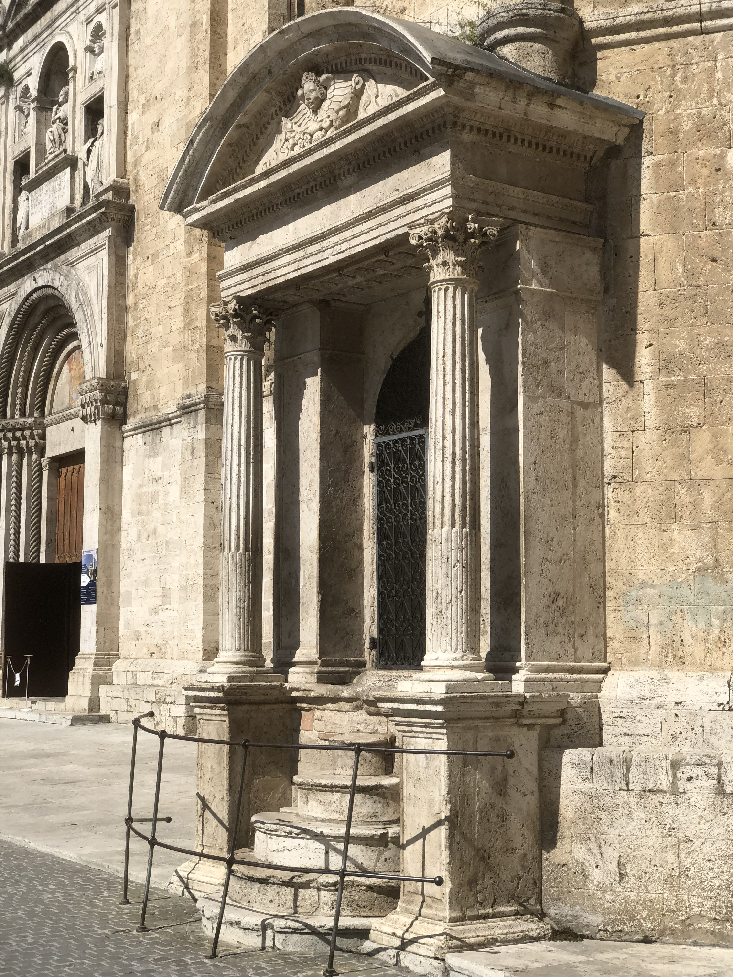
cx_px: 366
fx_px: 1468
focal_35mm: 52
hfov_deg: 28.0
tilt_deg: +6.0
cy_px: 488
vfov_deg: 36.8
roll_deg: +0.5
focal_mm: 6
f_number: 2.4
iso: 16
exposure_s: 1/1946
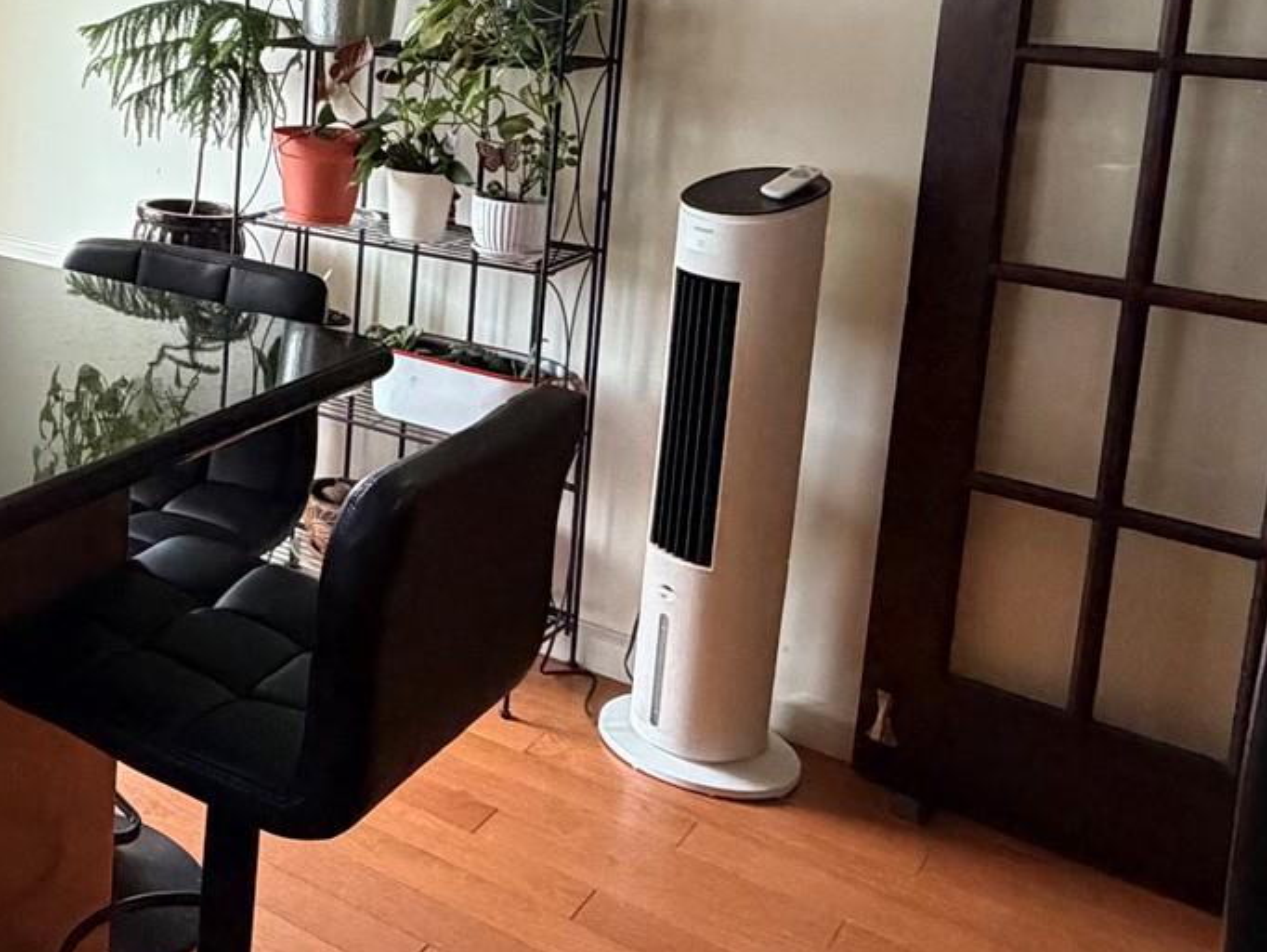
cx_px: -127
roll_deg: -2.1
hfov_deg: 37.5
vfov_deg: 32.7
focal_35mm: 42
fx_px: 1538
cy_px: 107
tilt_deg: -7.1
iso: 500
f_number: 2.2
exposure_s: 1/60
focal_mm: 2.22
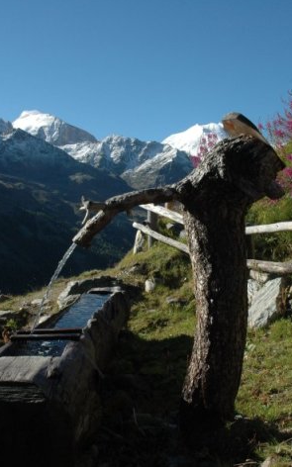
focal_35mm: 42
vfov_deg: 47.2
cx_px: 147
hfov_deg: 30.5
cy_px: 232
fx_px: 535
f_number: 13
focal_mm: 18
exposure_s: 1/200
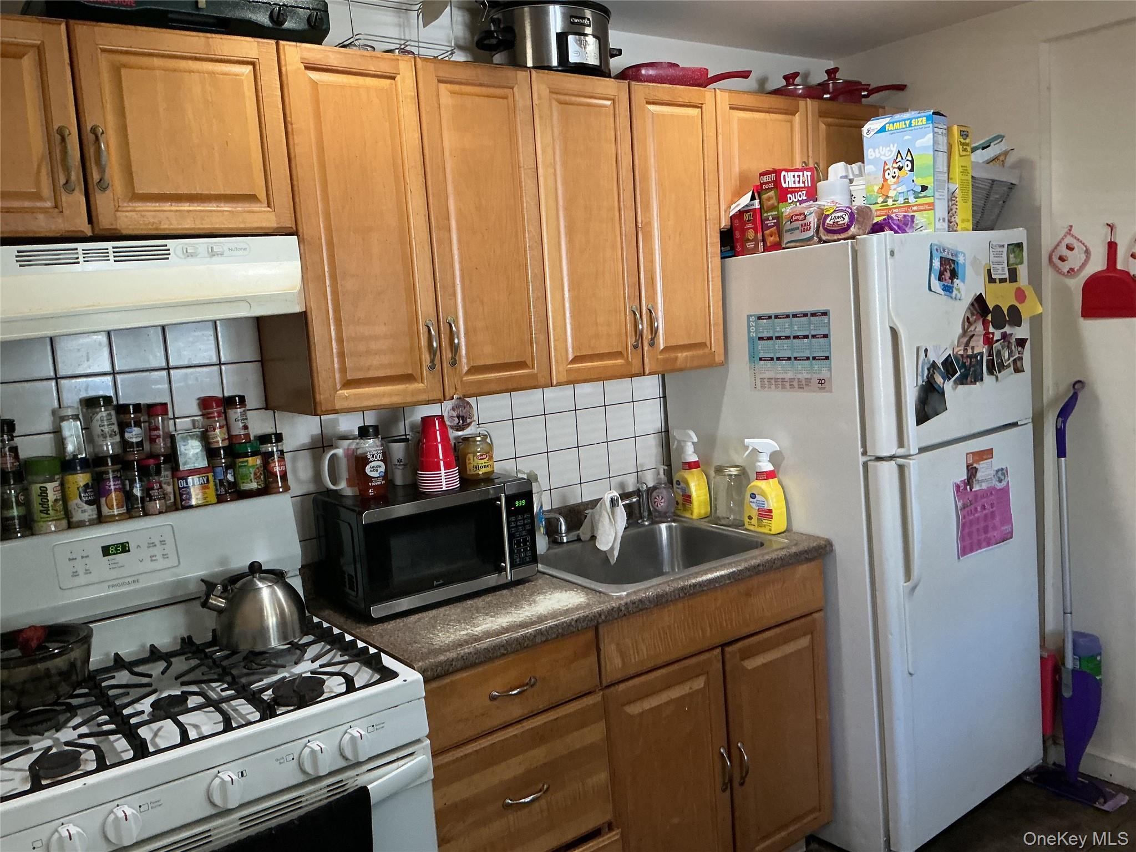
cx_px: 568
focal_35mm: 29
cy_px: 426
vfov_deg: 48.2
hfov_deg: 61.7
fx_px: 952
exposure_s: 1/40
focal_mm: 3
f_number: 1.8
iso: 200
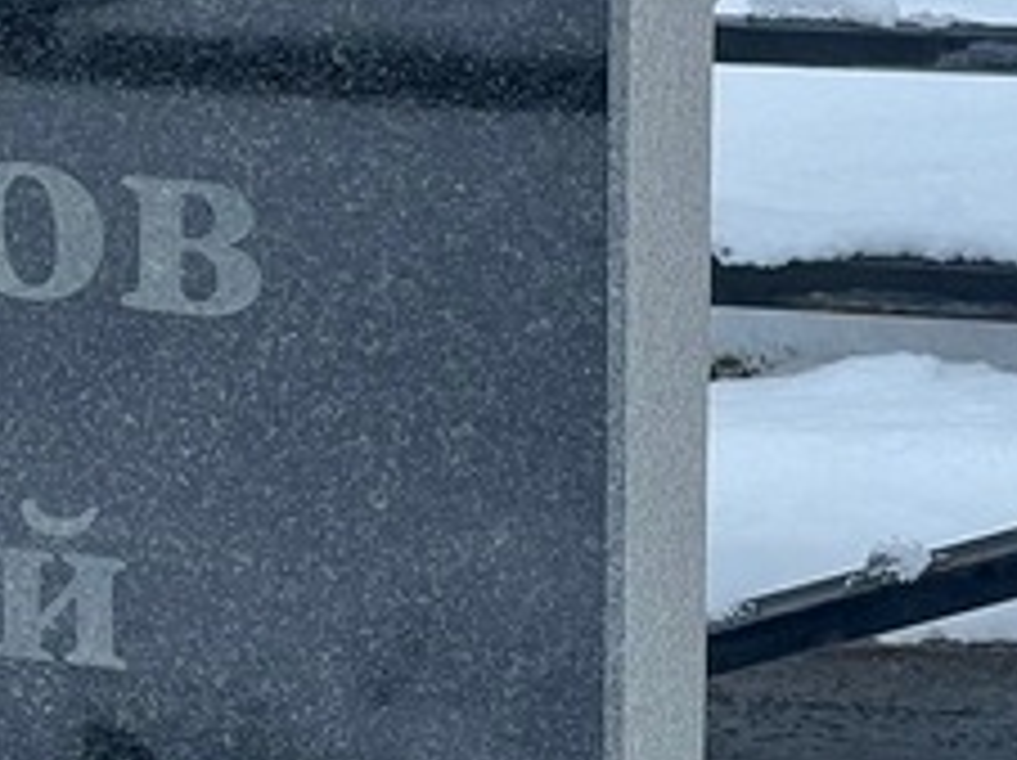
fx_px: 8012
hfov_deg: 7.2
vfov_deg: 5.4
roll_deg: +2.6
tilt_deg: -26.1
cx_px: -320
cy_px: 517
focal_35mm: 273
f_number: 2.8
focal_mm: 9
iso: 50
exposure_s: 1/99
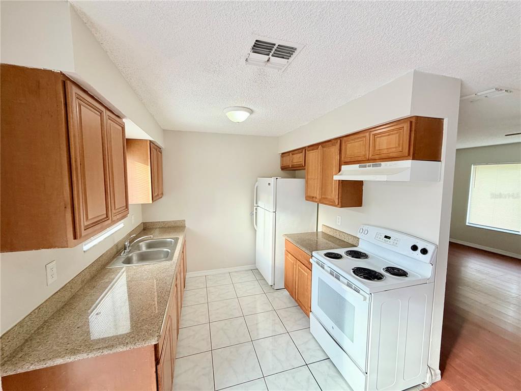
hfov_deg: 102.1
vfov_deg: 85.7
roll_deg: -0.5
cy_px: 196
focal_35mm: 14
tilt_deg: -6.0
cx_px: 260
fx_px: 211
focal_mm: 2.22
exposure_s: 1/120
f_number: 2.2
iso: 200
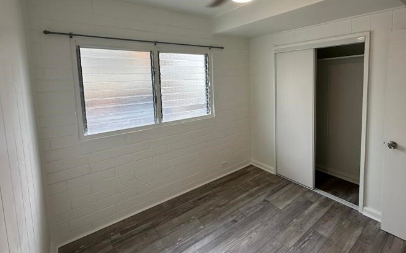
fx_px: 199
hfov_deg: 90.5
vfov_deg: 64.0
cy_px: 95
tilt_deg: -4.8
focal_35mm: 18
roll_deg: +1.5
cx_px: 233
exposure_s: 1/120
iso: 64
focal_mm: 2.22
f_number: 2.2
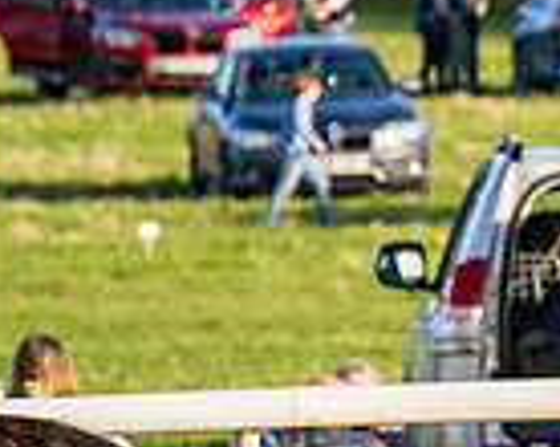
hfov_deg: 2.8
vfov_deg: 2.3
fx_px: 11320
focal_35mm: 684
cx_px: -506
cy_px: 559
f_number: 3.5
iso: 400
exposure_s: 1/1600
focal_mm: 91
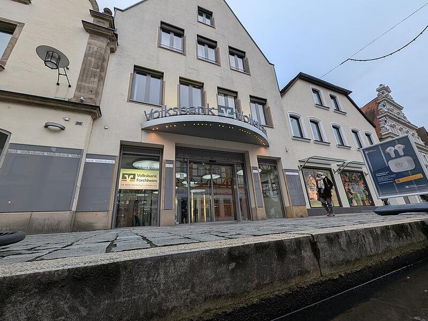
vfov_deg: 89.9
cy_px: 160
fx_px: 161
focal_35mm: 13
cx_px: 214
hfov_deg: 106.2
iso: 47
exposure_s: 1/242
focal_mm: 1.95
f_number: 2.2
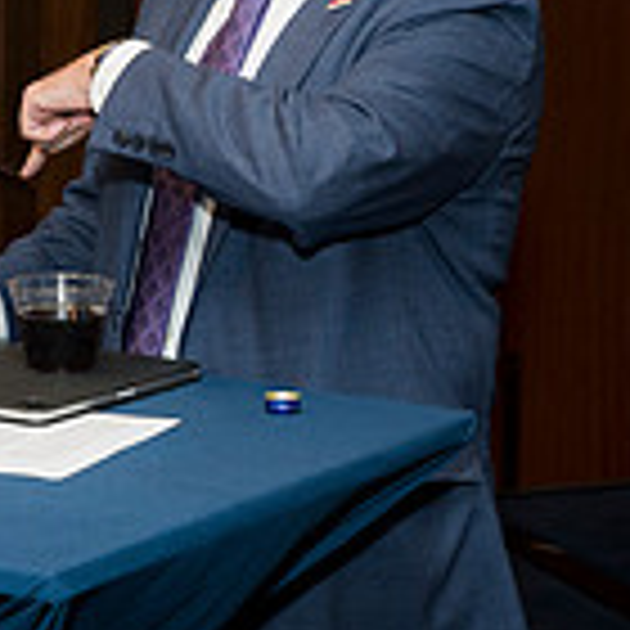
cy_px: 16
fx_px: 2903
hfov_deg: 12.3
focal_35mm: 141
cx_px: 144
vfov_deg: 12.3
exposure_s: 1/125
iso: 800
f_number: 5
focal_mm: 40
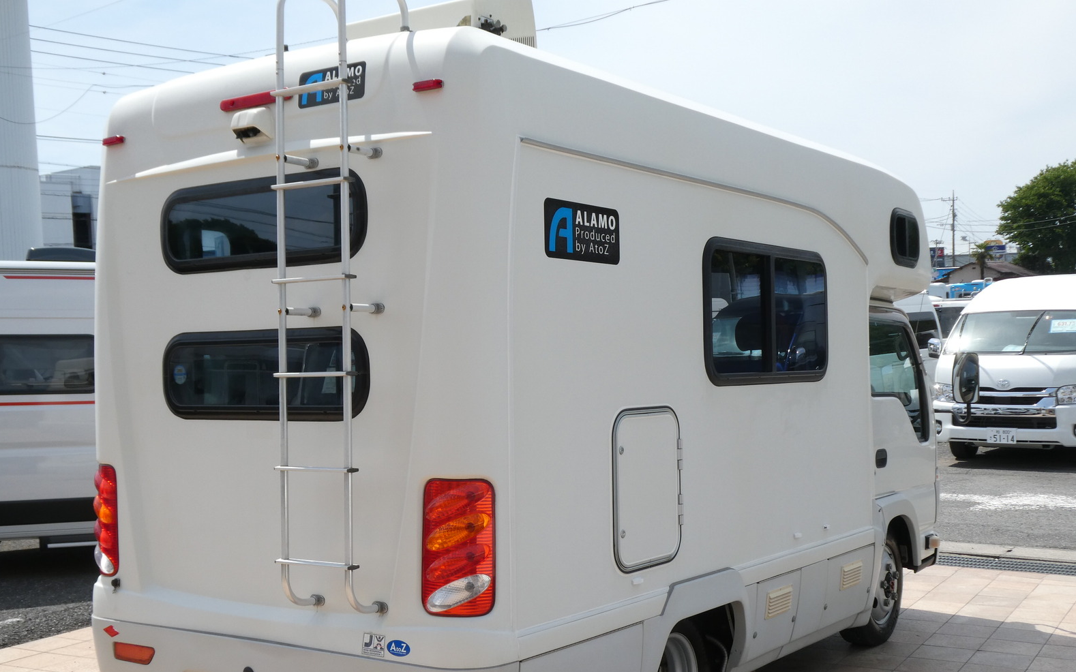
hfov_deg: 46.2
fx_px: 1261
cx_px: 532
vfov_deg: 29.8
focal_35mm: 43
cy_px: 393
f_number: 3.8
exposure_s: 1/800
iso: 80
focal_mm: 7.2
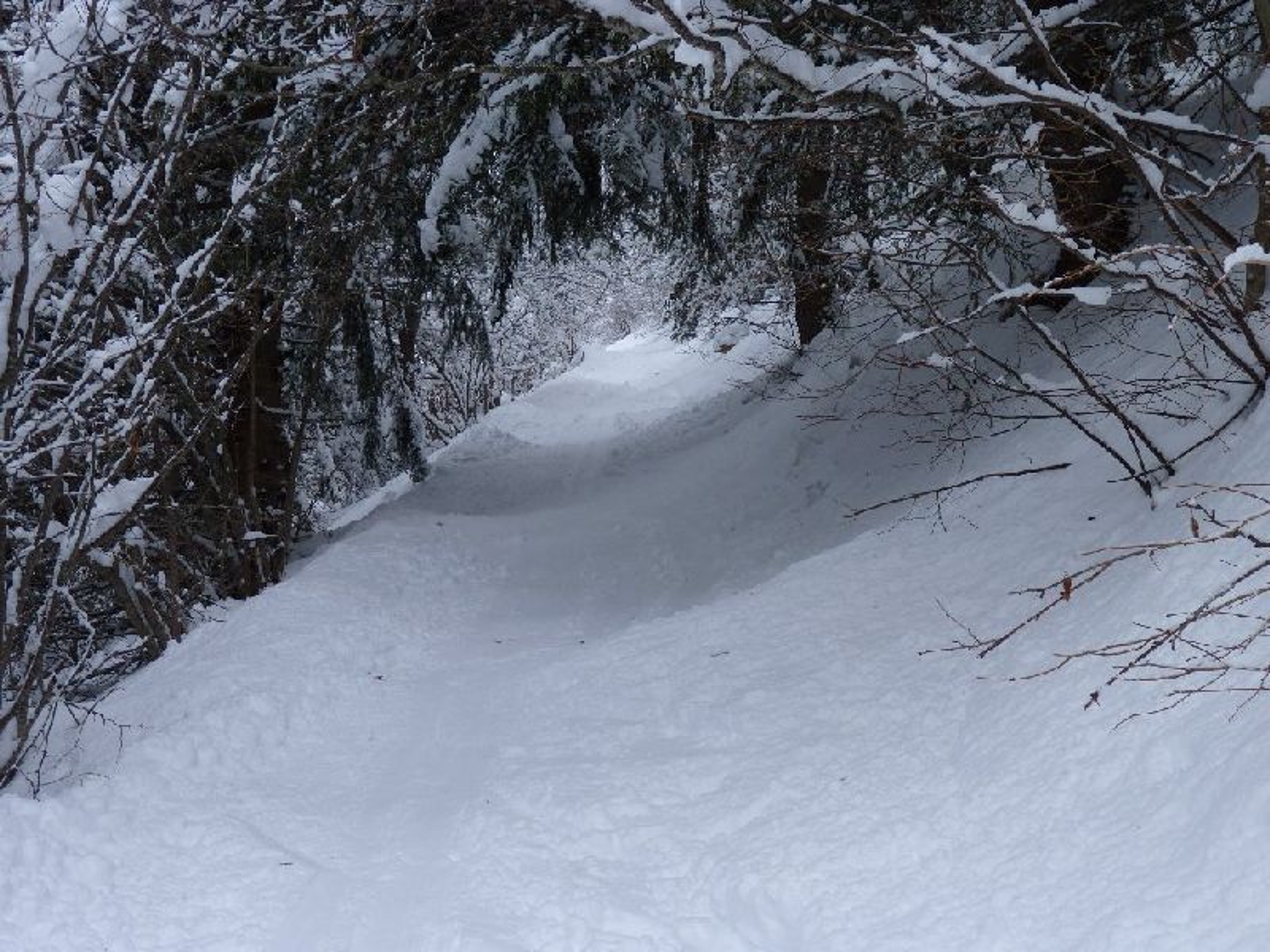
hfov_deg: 38.2
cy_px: 476
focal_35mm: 50
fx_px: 1834
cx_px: 635
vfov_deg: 29.1
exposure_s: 1/125
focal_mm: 9
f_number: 3.2
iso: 80
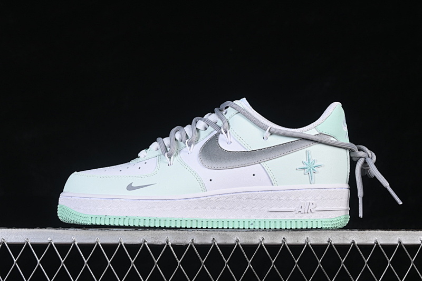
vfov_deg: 18.2
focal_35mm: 75
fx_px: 879
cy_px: 140
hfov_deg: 27.0
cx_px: 211
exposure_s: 1/80
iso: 160
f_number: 8
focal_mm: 50
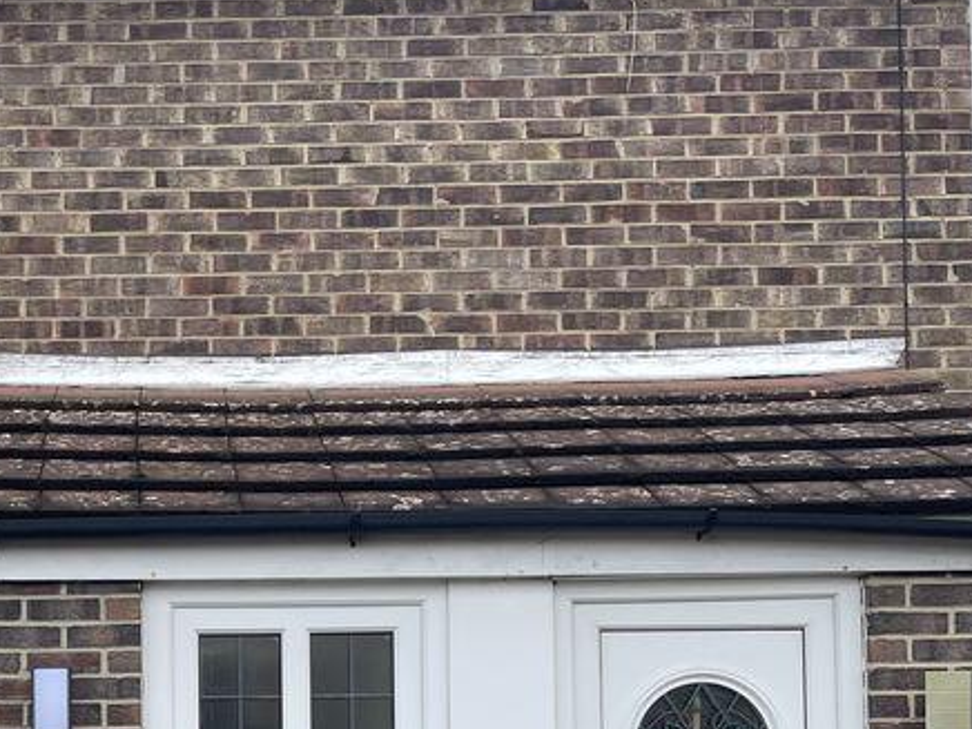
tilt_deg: +3.3
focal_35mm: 61
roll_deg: +1.0
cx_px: 96
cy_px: 756
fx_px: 1713
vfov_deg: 22.9
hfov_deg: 30.3
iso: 32
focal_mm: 4.2
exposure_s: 1/824
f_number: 1.6
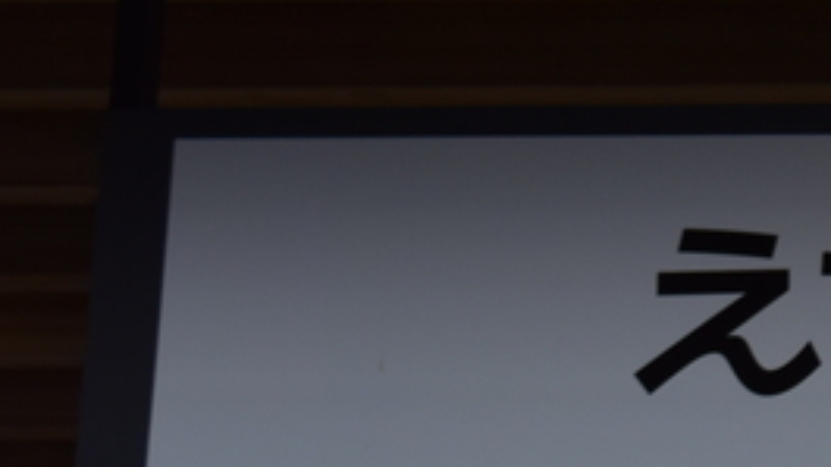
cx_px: 1559
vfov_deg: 5.5
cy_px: 407
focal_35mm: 220
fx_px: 4855
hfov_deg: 9.3
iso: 100
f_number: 6.3
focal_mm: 31
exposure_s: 1/40
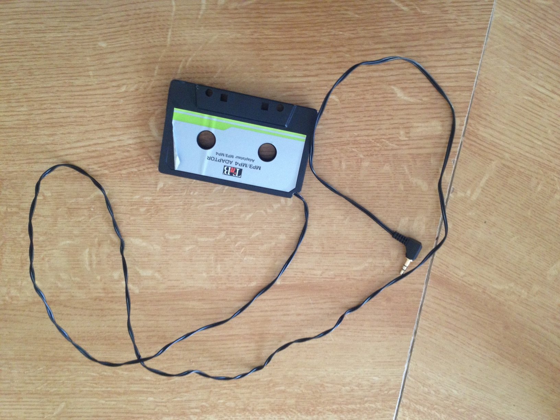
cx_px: 280
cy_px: 210
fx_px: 566
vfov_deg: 40.7
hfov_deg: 52.6
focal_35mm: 35
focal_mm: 4.28
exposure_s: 1/20
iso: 200
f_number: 2.4
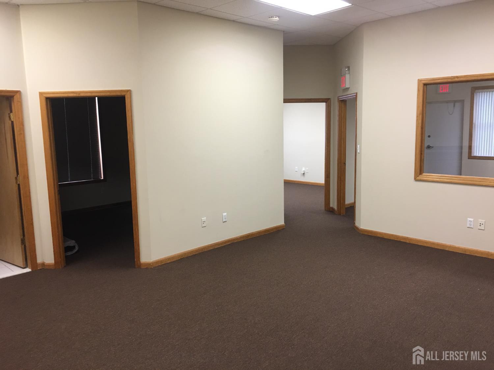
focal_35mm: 29
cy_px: 185
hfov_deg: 61.7
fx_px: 414
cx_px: 247
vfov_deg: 48.2
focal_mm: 4.15
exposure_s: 1/15
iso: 40
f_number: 2.2
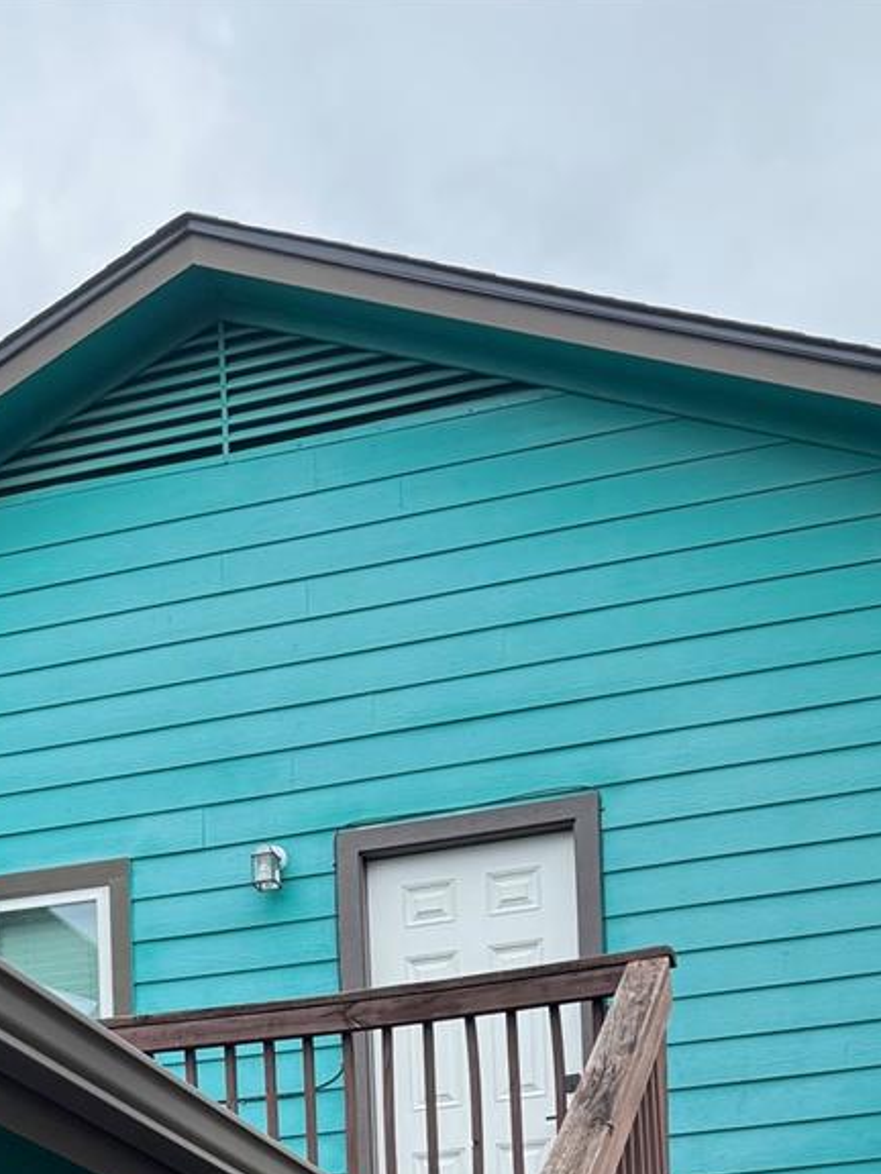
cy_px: 1557
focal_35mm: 64
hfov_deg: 22.9
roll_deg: +2.4
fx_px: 2172
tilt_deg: +2.1
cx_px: 398
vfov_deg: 25.6
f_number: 1.78
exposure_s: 1/980
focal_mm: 6.76
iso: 80
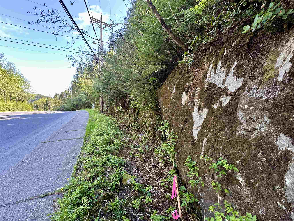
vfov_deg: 85.7
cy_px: 110
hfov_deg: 102.1
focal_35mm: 14
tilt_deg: -4.2
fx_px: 119
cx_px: 147
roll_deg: -1.2
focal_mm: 2.22
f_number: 2.2
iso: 40
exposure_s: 1/104
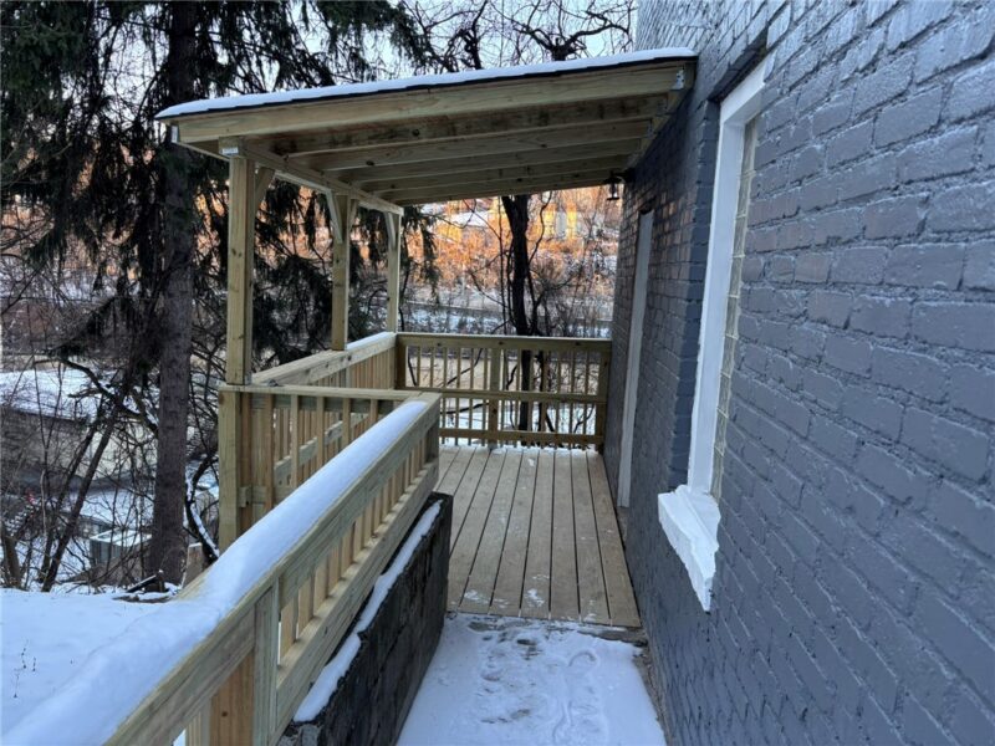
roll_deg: -3.3
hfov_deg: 67.3
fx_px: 747
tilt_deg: -8.0
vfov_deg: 53.1
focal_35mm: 26
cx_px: 498
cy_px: 373
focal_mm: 5.96
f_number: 1.6
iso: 80
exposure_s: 1/121
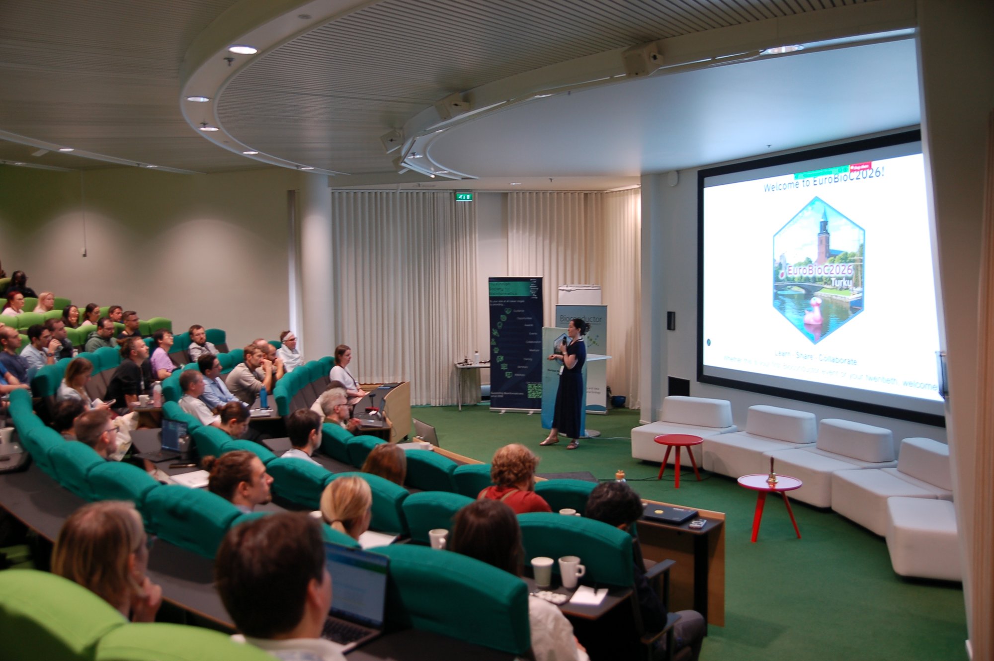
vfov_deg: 39.9
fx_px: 910
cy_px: 330
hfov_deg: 57.3
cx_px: 497
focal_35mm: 33
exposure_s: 1/25
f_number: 2.8
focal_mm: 22
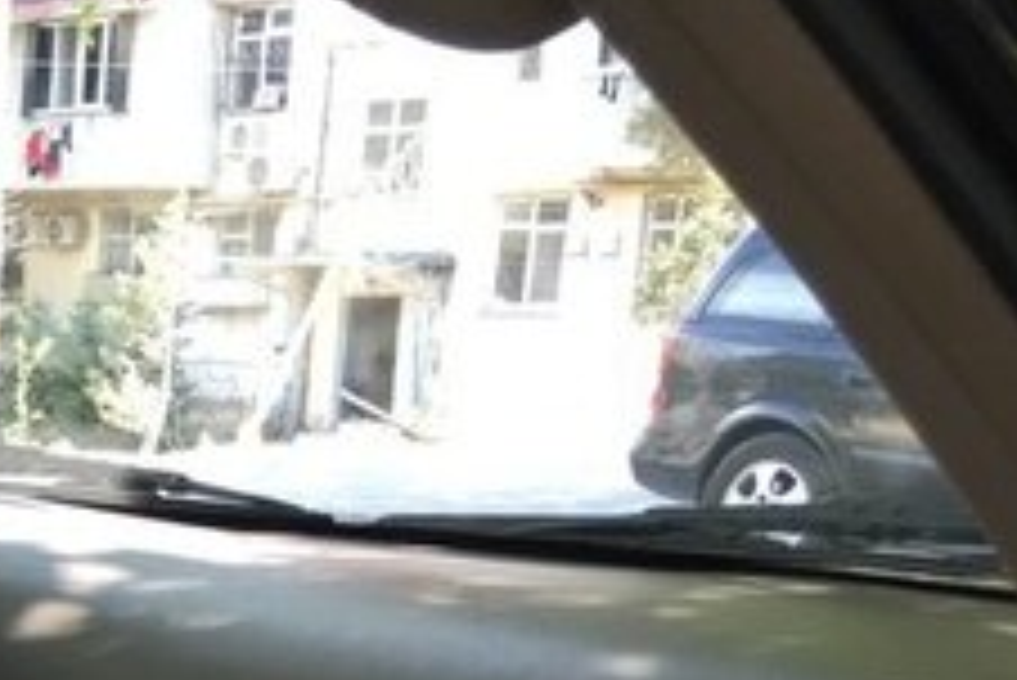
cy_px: 1092
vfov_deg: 14.3
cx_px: -459
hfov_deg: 20.2
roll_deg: +0.0
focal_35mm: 88
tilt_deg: -18.3
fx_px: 2487
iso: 40
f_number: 2.2
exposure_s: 1/100
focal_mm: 4.15
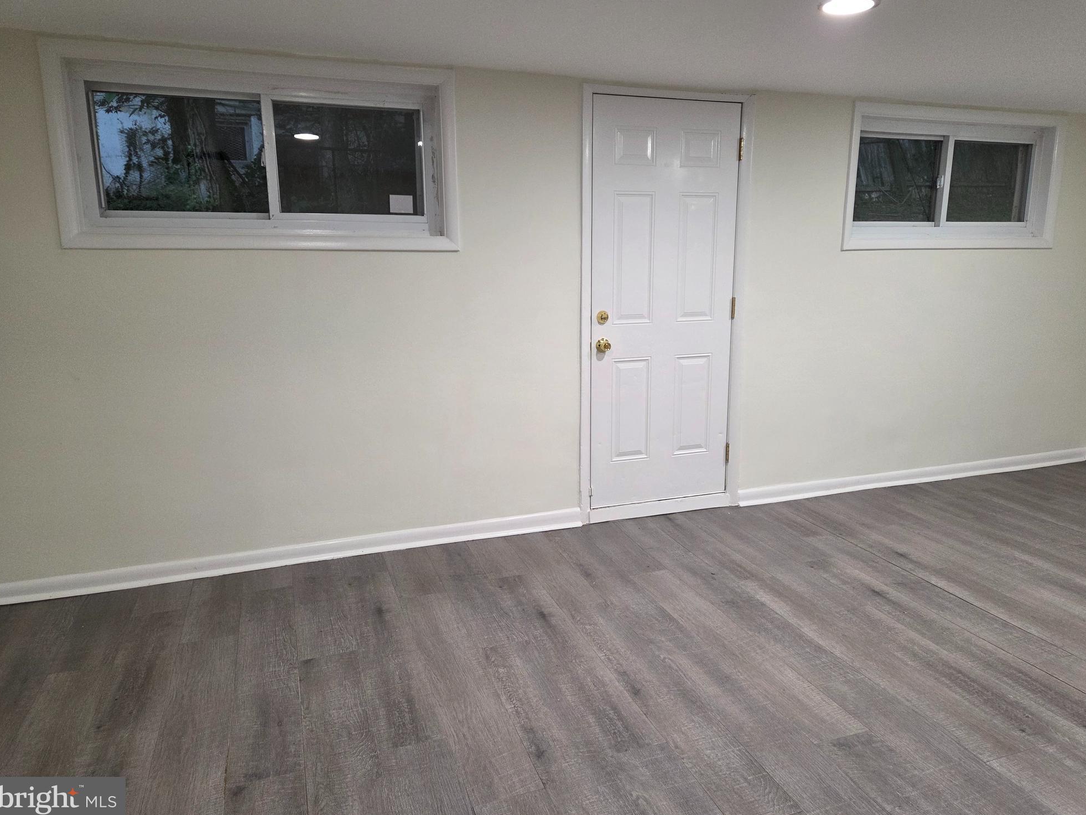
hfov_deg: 71.6
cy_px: 397
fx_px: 753
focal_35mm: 24
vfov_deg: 56.8
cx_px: 554
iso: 250
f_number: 1.8
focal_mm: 5.4
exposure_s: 1/120
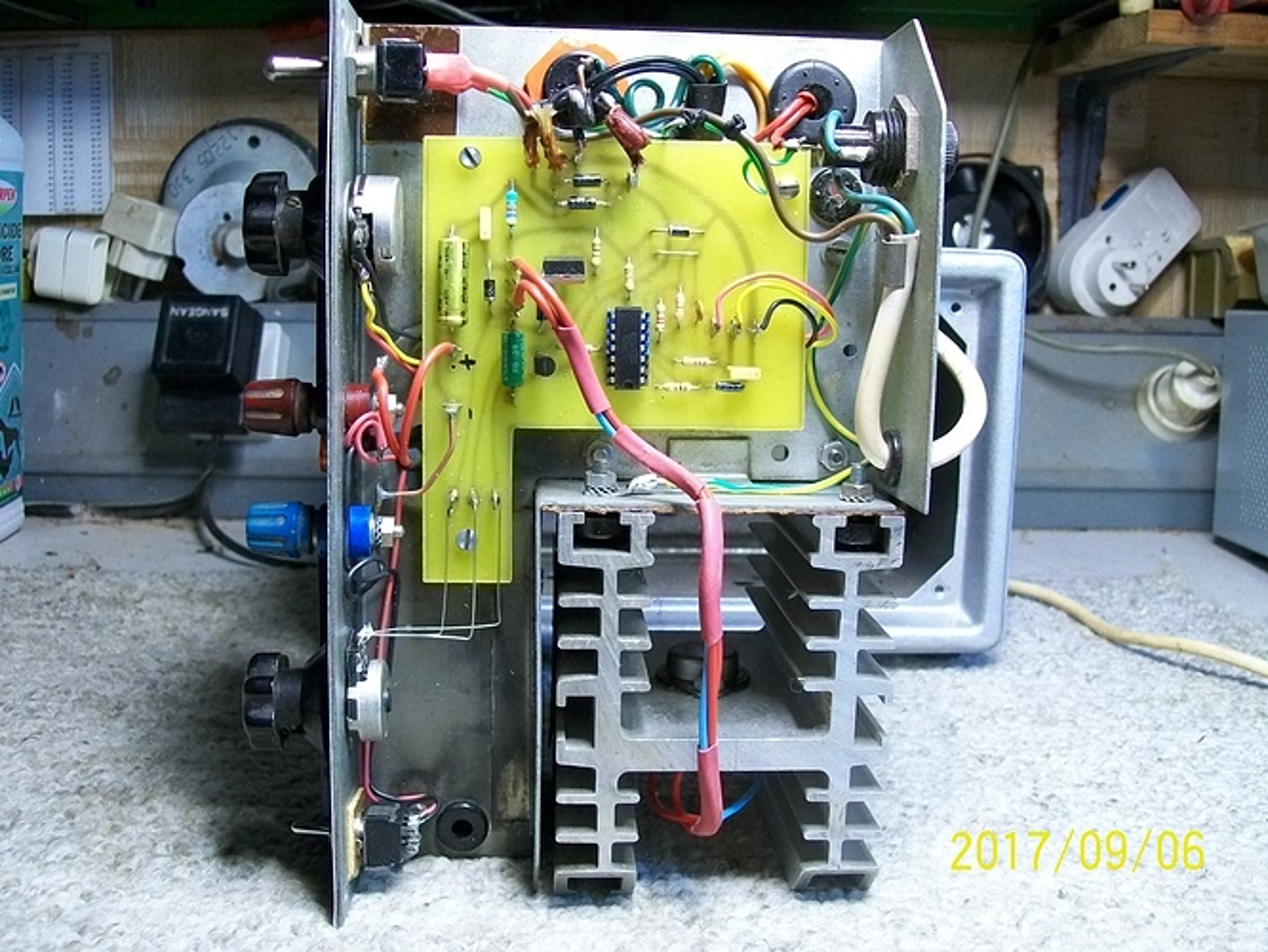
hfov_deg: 51.3
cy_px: 476
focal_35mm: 36
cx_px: 634
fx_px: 1319
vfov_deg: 39.7
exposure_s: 1/10
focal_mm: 6
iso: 160
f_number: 2.7
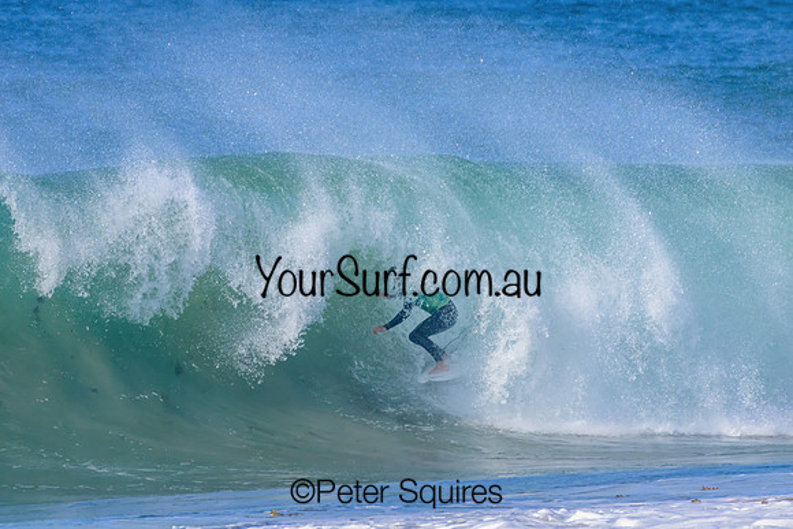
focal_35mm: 1000
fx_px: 22032
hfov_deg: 2.1
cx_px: 396
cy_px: 264
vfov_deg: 1.4
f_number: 11
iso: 1600
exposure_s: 1/3200
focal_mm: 1000
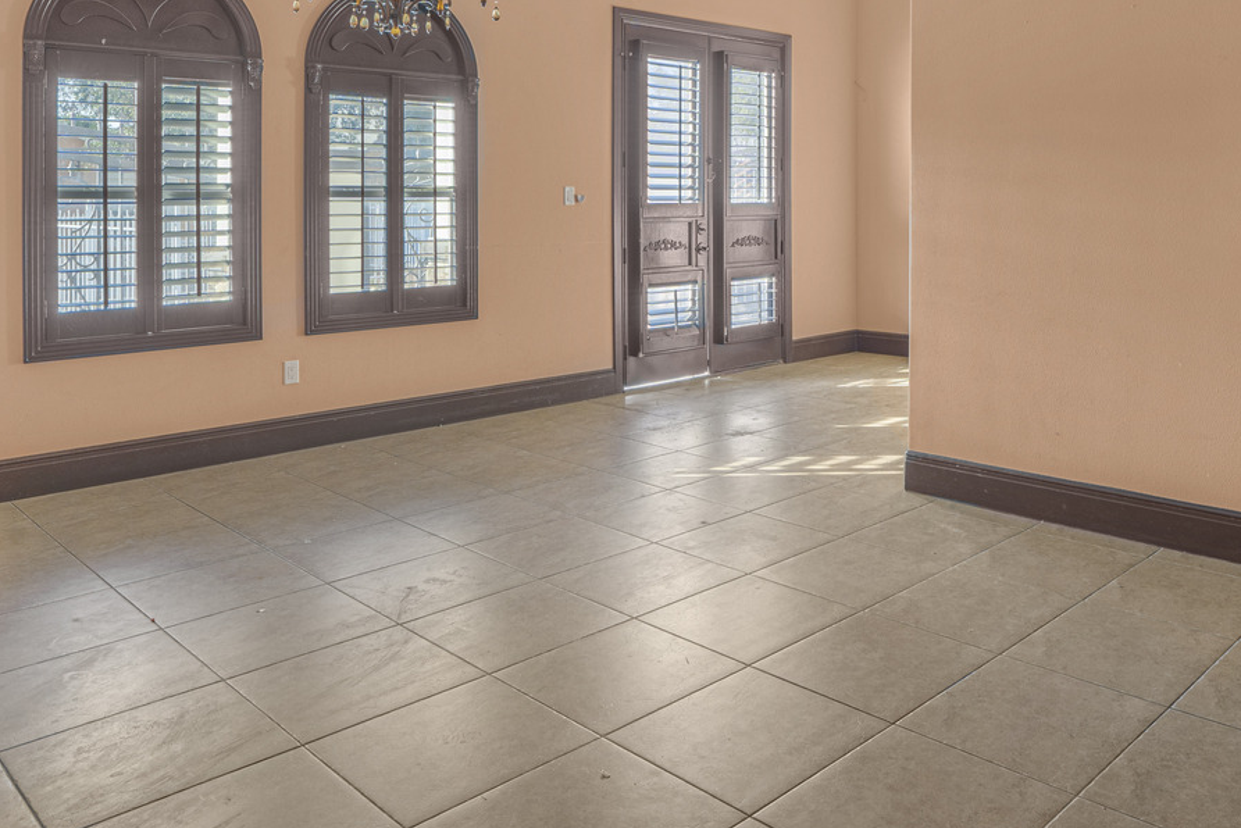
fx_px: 1000
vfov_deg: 43.7
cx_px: 846
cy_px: 215
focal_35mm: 29
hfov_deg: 61.8
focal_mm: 16
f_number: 9
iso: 200
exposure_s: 2.5
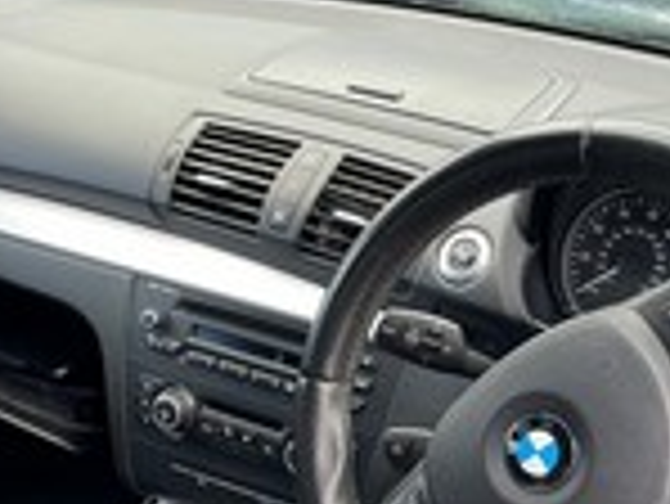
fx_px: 1182
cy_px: 544
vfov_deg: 22.8
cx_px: 387
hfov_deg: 31.6
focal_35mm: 61
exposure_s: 1/121
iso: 64
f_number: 1.6
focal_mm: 4.2
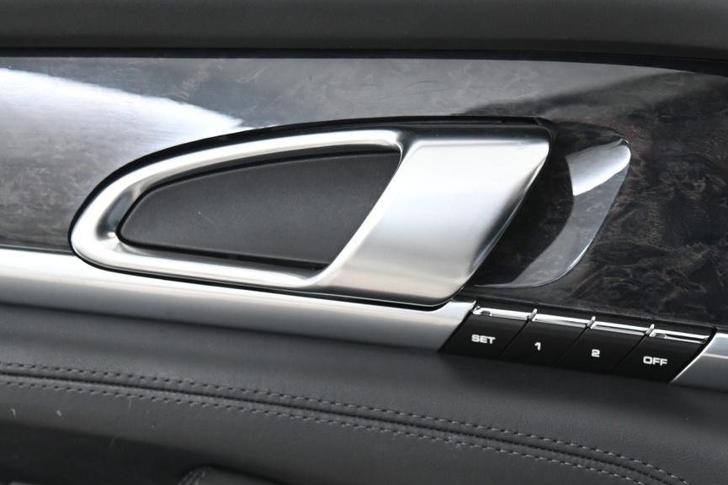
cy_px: 442
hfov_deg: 26.9
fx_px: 1517
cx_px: 441
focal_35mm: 75
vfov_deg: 17.9
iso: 2000
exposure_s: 1/25
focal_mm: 40
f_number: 4
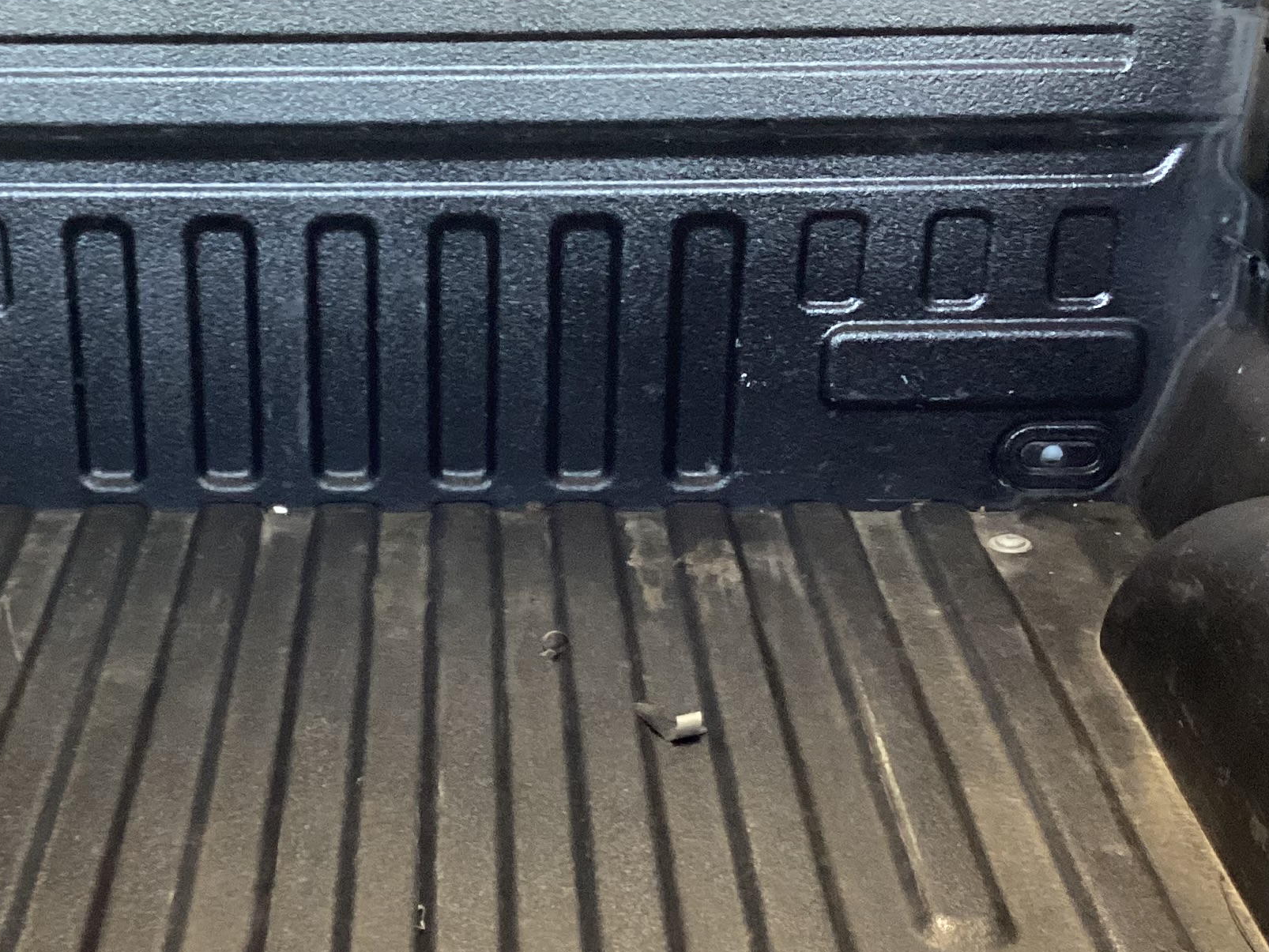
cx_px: 379
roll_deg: +0.5
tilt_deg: -28.7
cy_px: 665
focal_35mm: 63
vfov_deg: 23.1
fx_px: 2310
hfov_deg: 30.4
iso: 320
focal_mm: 3.3
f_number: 2.4
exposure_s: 1/50
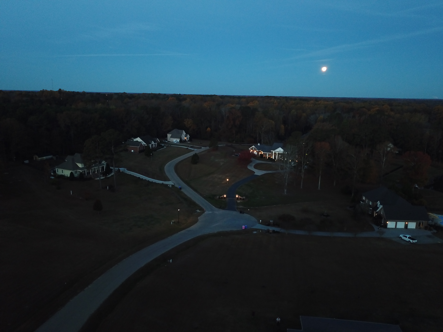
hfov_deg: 67.3
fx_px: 333
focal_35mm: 26
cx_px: 222
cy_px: 166
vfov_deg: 53.1
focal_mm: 4.73
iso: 375
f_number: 2.2
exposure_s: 1/12.5
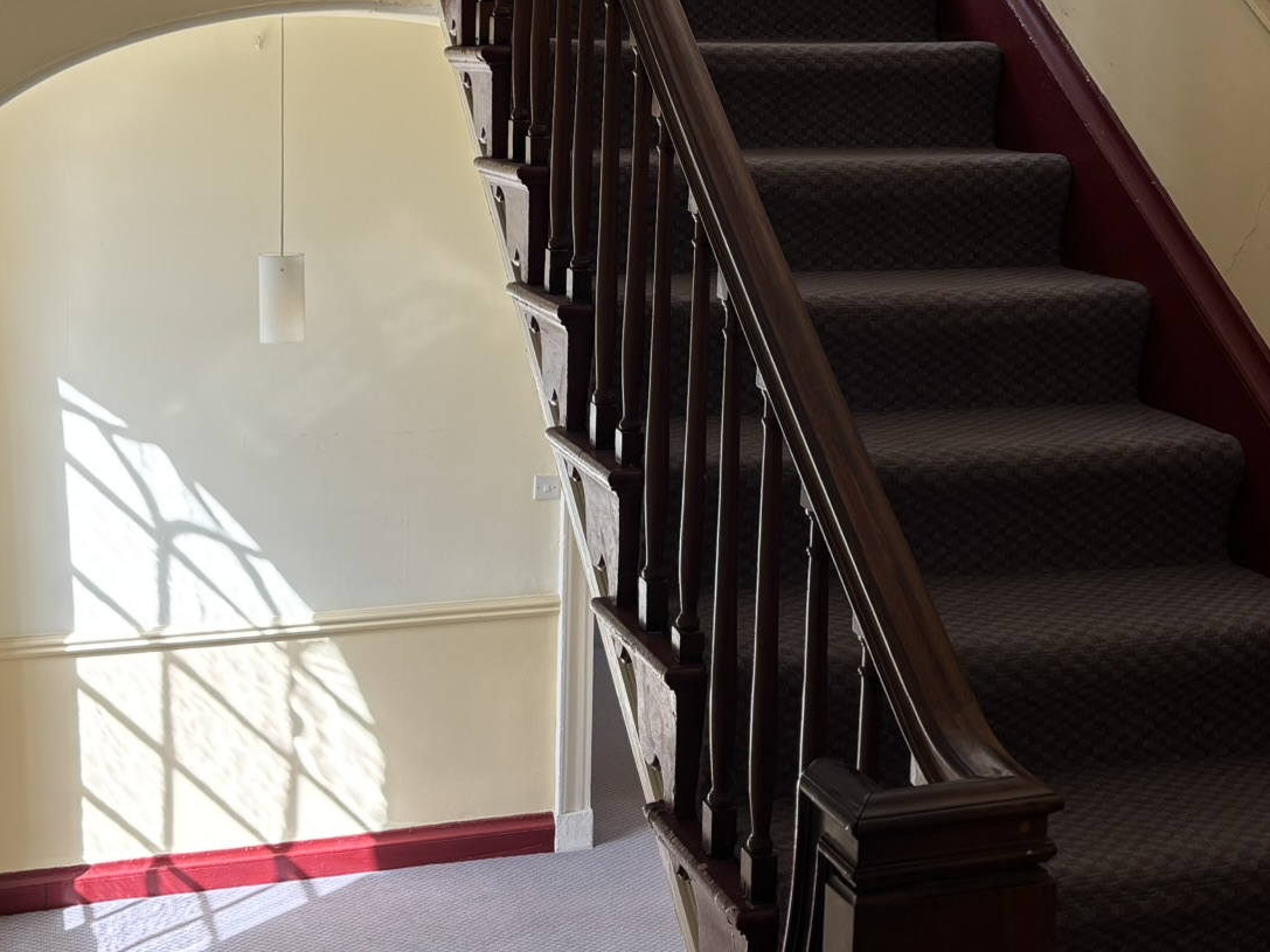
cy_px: 242
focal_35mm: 49
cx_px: 624
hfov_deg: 38.9
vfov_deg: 29.2
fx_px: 1798
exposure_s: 1/149
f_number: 1.6
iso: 40
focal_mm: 5.96
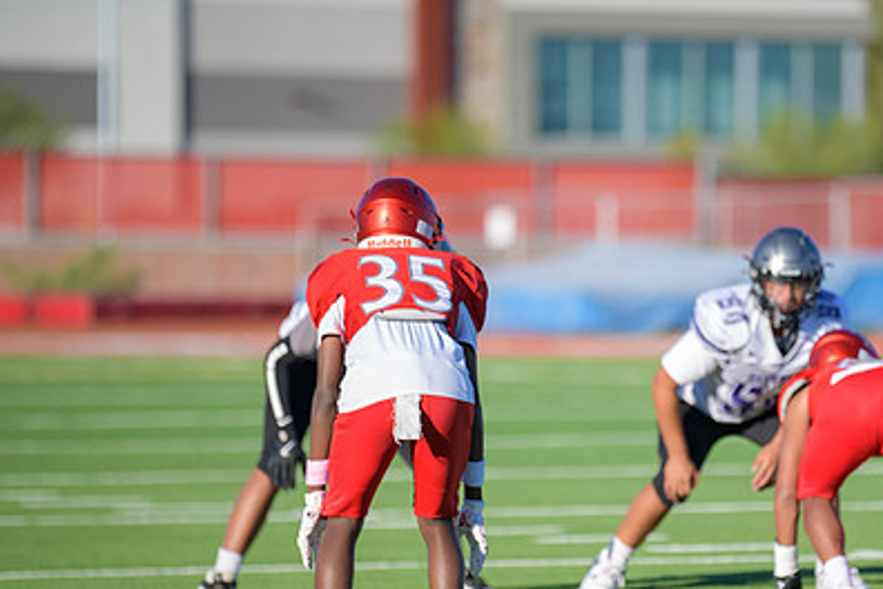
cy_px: 429
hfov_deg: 5.6
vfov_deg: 3.8
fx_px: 8976
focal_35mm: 366
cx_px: 618
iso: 400
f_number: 2.8
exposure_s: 1/4000
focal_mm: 250
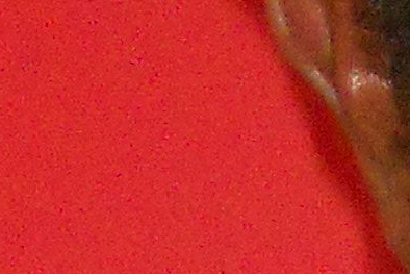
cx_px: 1006
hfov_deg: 2.1
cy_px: 936
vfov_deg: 1.4
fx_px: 11062
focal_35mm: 971
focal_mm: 16.5
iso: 500
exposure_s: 1/60
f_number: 5.4
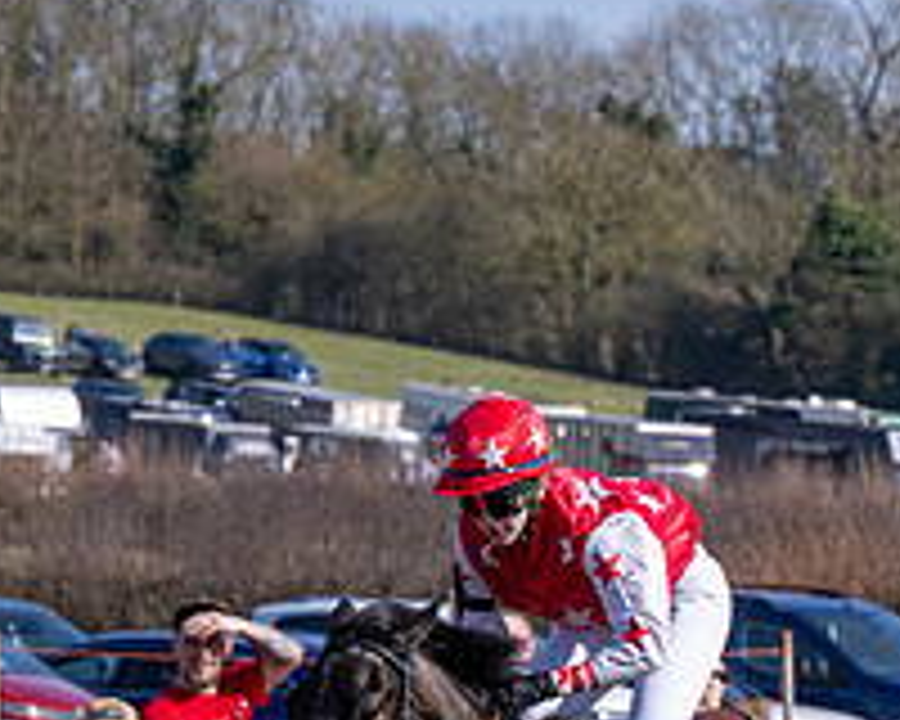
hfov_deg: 6.7
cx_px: -19
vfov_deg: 5.4
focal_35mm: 286
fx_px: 7618
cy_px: 1064
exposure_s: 1/1600
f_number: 5
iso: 200
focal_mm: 70
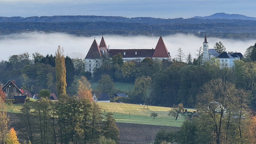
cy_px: 93
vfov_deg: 6.4
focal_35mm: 190
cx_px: 155
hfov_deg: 11.3
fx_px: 1290
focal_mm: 15.66
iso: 50
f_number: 2.8
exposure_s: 1/117
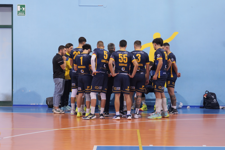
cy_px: 75
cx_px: 112
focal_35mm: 105
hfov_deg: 19.5
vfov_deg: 13.0
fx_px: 656
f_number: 4
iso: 2500
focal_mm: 105
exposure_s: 1/40
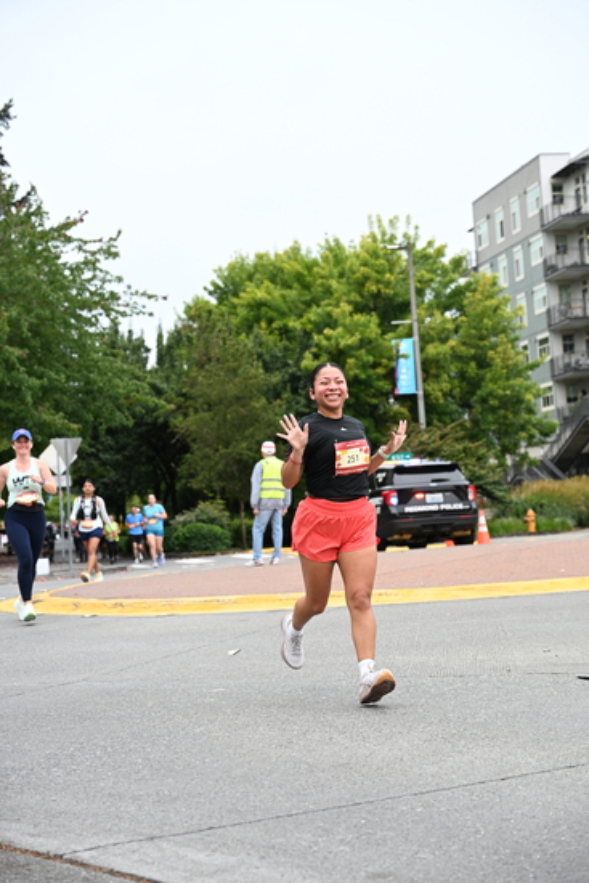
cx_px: 294
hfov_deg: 22.3
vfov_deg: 32.9
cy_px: 442
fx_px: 1496
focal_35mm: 61
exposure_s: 1/800
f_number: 4
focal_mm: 61
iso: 1600
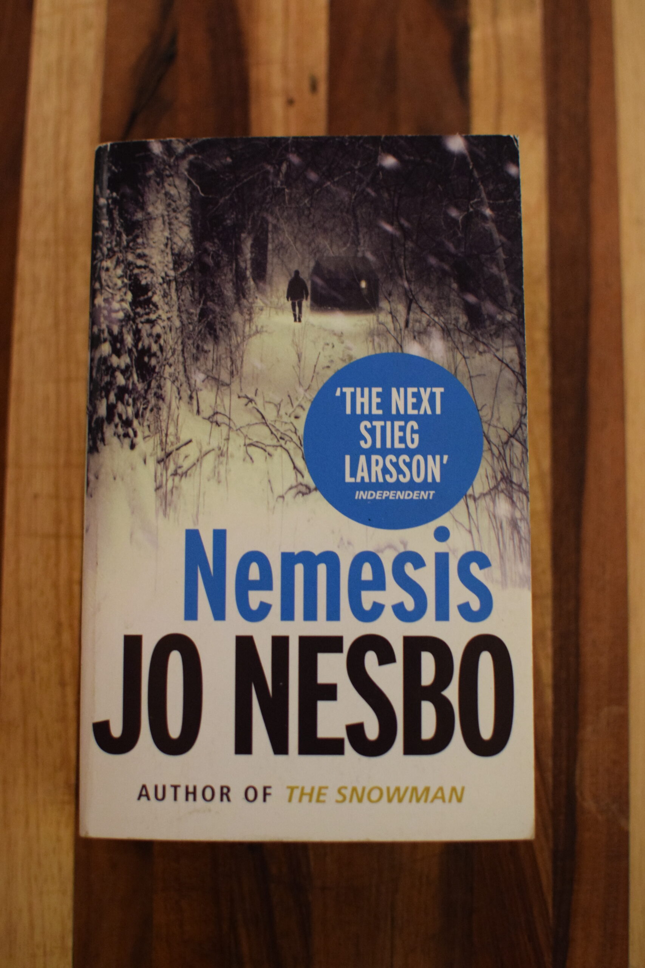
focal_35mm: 52
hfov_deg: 25.8
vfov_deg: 37.8
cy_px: 484
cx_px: 322
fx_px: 1411
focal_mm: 35
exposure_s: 1/125
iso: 3200
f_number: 2.5
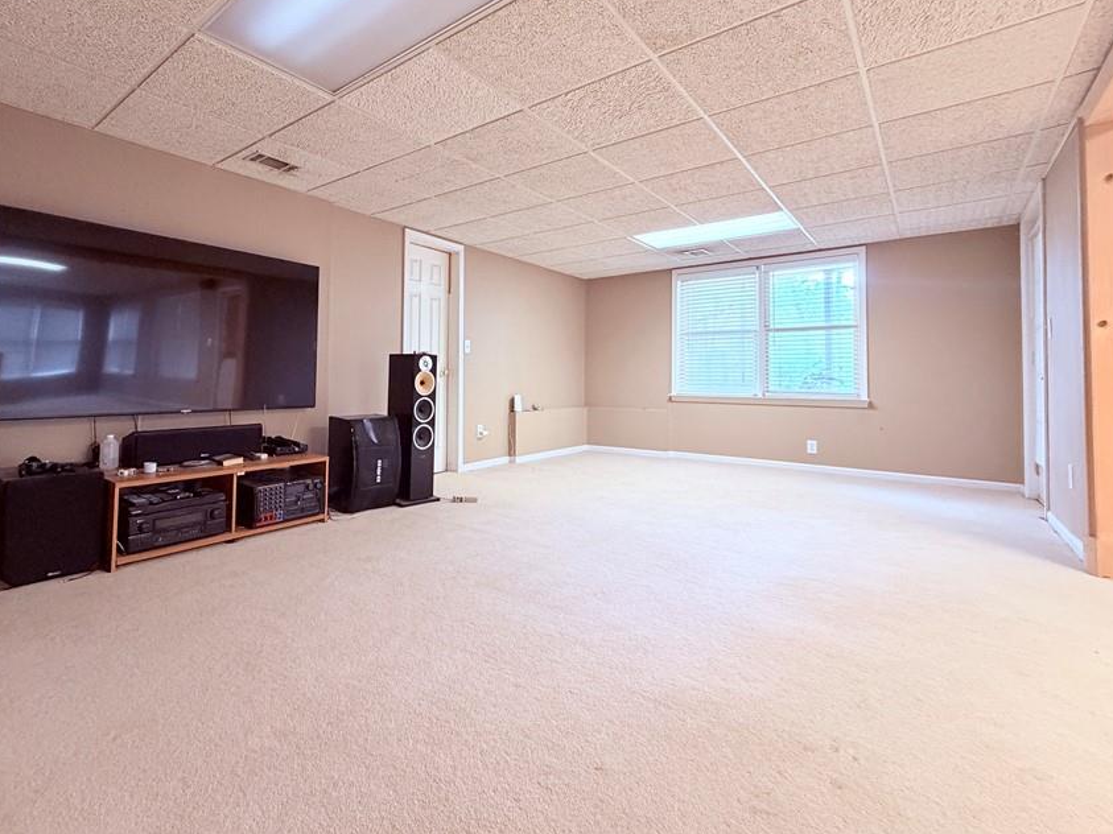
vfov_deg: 74.4
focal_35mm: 17
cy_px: 362
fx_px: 547
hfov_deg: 90.4
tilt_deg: +1.4
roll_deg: -0.6
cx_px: 477
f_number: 2.2
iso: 500
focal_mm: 2.22
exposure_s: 1/60
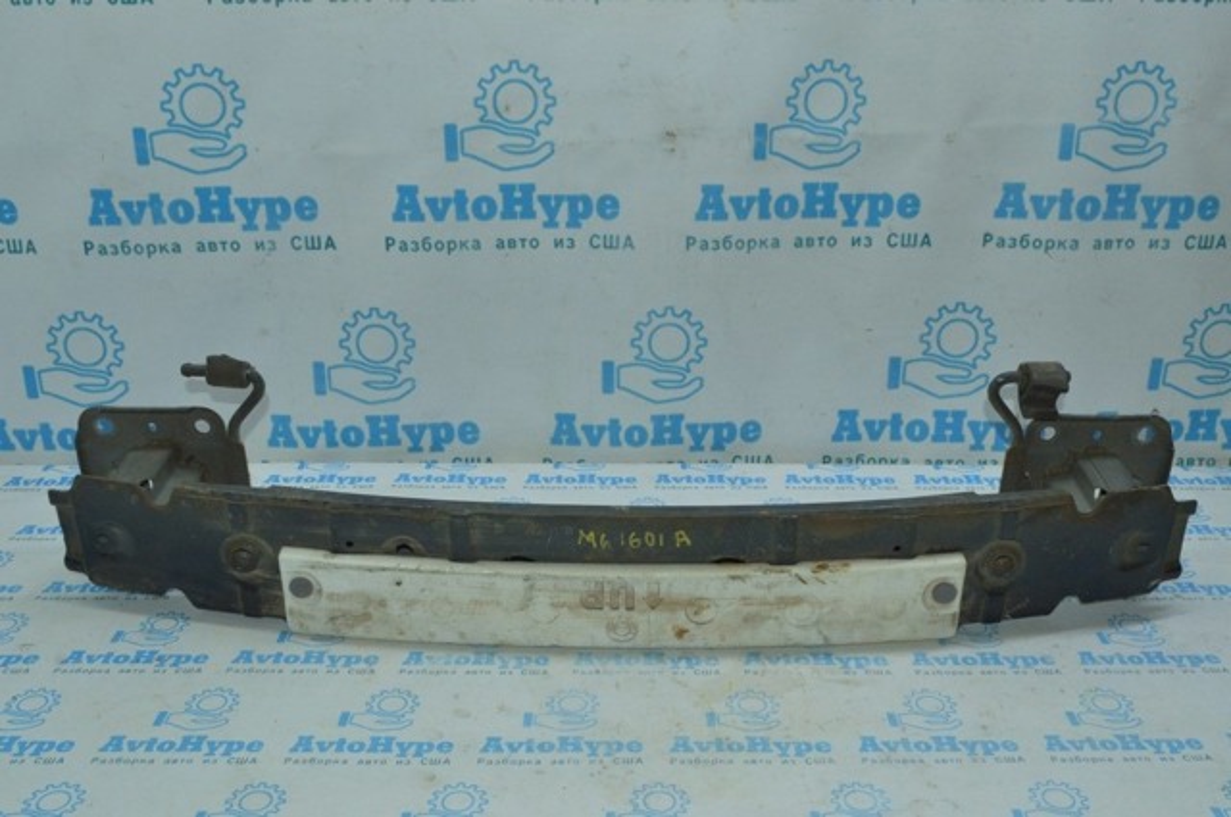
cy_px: 408
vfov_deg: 35.4
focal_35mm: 38
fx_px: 1281
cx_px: 616
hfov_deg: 51.3
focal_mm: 25
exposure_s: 1/40
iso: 1100
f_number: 16
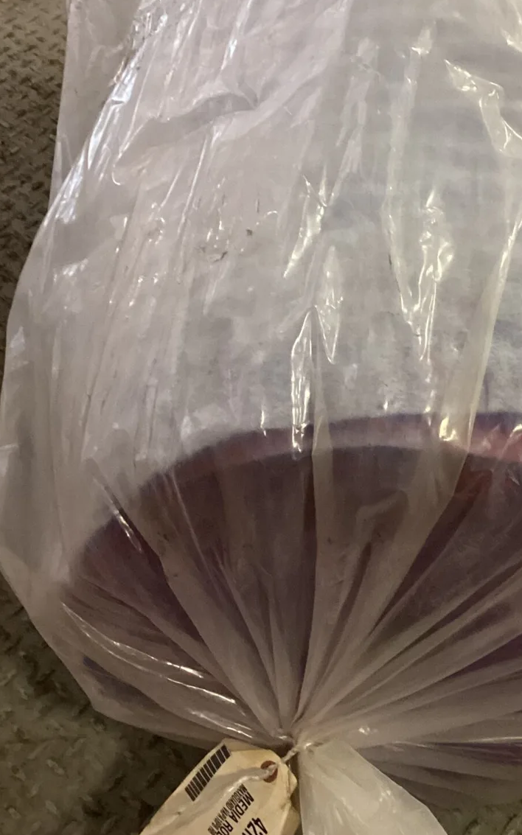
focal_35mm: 58
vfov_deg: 35.1
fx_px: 1320
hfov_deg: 22.1
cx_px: 406
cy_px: 380
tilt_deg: -48.2
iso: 400
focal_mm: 3.3
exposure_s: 1/33
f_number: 2.4
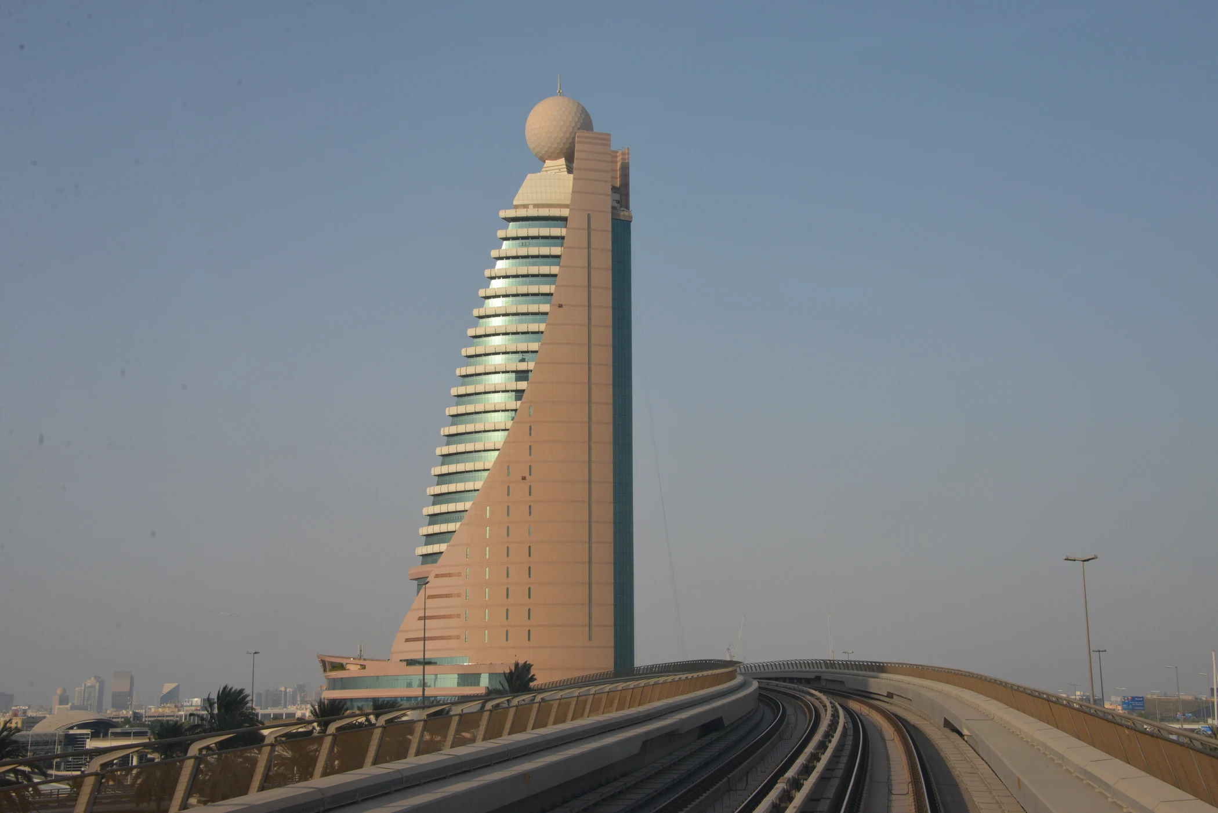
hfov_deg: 39.6
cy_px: 406
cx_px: 609
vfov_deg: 27.0
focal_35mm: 50
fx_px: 1692
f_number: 14
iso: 1000
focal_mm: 50
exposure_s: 1/800
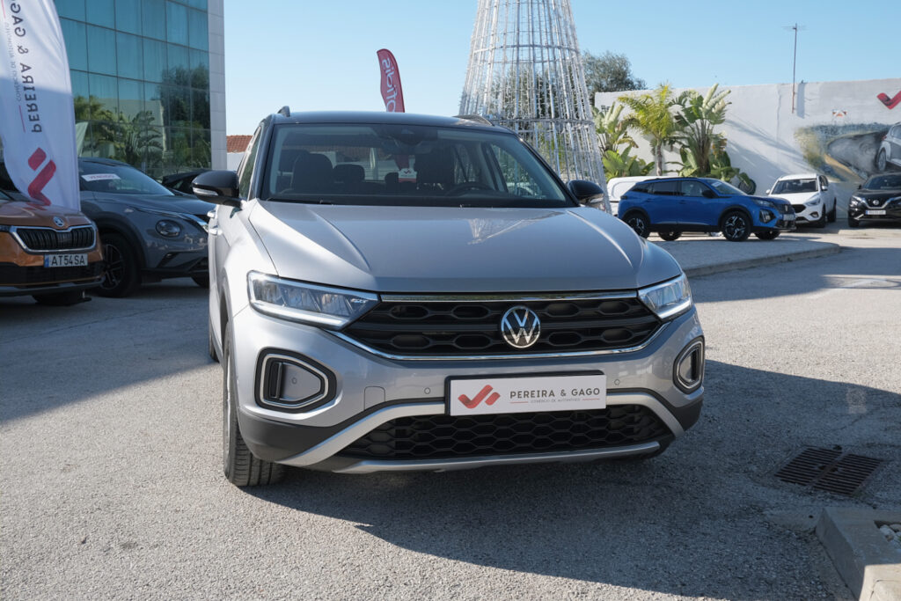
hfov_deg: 54.4
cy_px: 300
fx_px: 876
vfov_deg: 37.9
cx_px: 450
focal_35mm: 35
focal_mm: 23.5
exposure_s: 1/180
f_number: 9
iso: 160
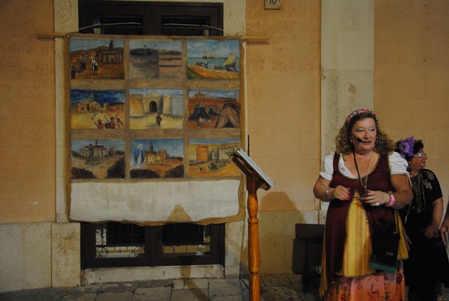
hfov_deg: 51.2
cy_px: 150
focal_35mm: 38
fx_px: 468
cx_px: 224
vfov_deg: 35.6
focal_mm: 25
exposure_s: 1/20
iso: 800
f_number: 4
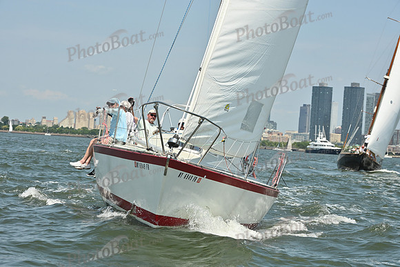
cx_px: 200
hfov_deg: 20.4
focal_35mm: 100
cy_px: 134
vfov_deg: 13.7
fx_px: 1111
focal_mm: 100
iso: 320
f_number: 10
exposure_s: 1/1250
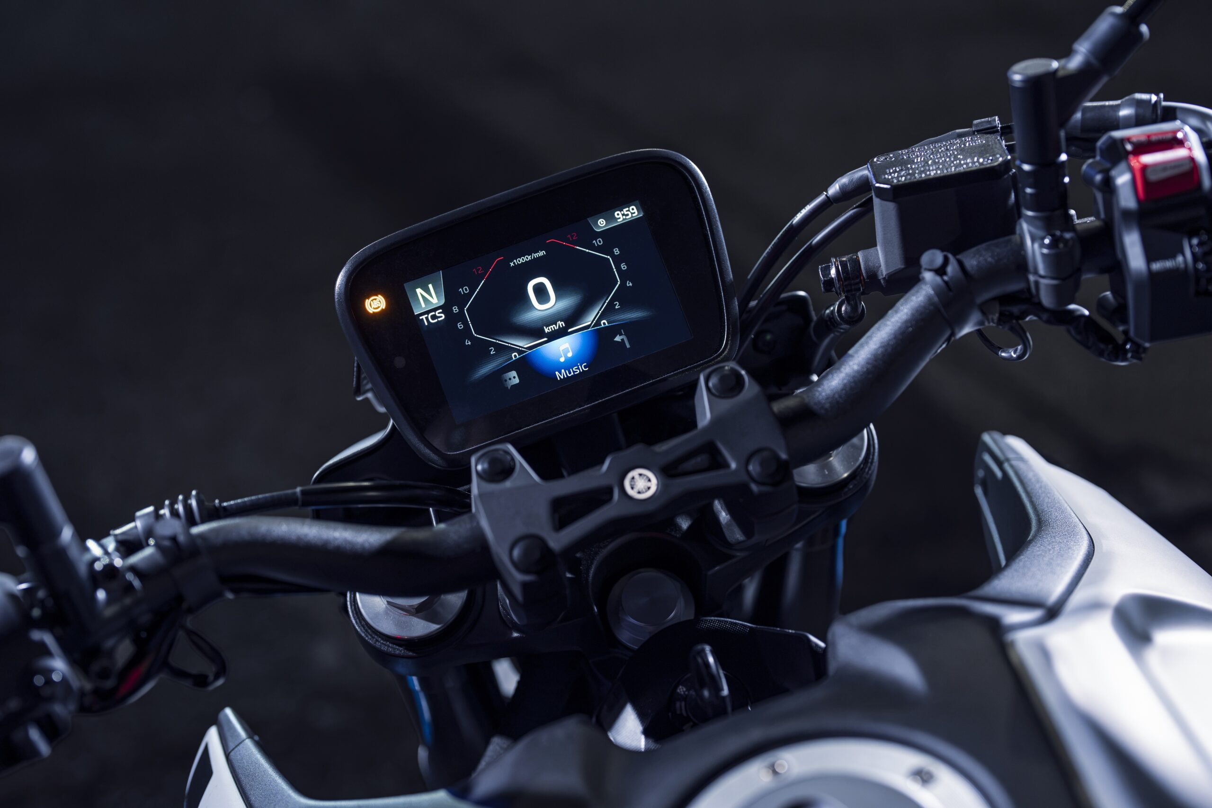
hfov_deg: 39.6
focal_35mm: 50
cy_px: 404
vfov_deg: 27.0
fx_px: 1683
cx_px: 606
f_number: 2.5
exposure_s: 1/125
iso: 2000
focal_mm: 50
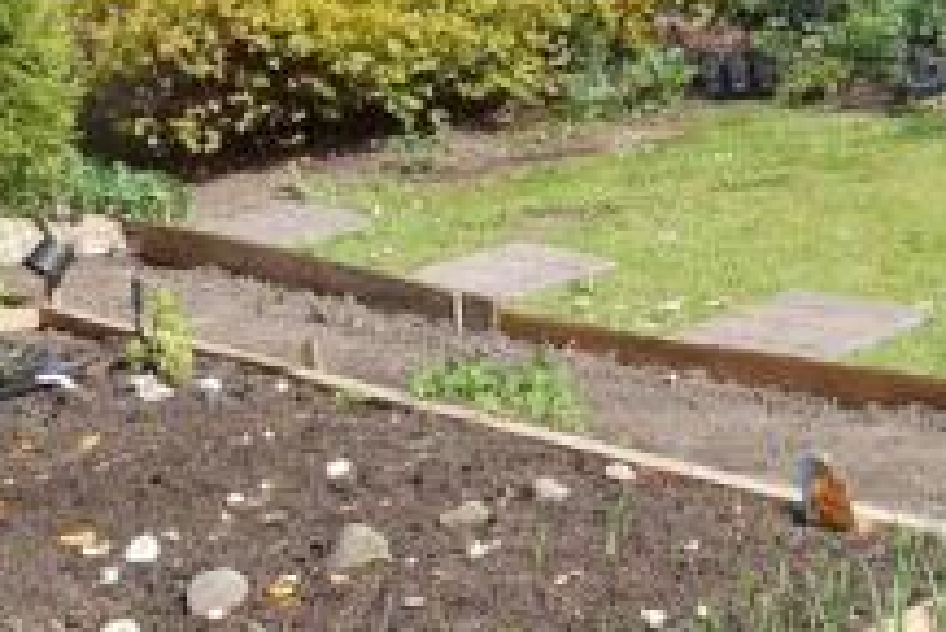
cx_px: 1186
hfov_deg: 23.4
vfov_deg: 17.3
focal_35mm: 78
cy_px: 59
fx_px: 2051
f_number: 6.3
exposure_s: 1/400
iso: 200
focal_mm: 14
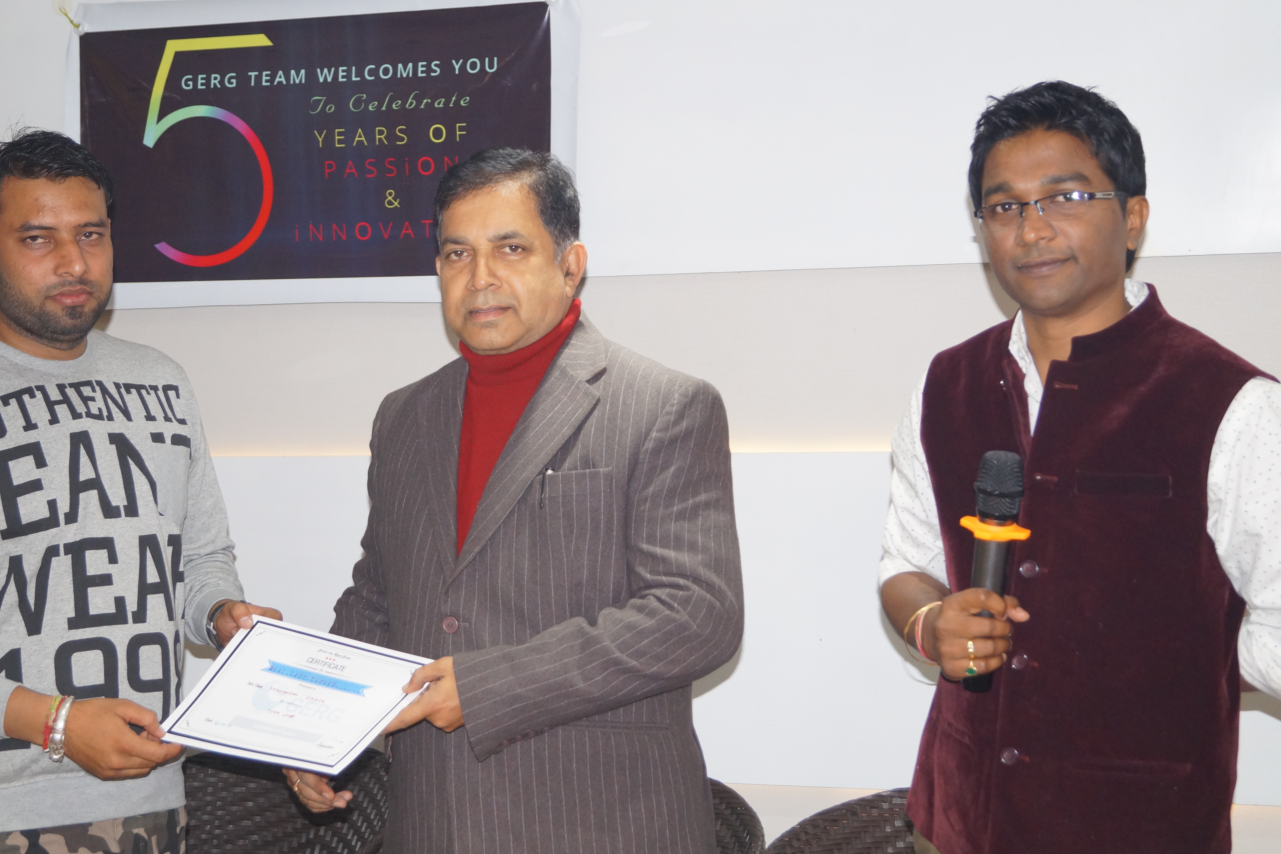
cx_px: 618
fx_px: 2155
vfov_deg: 22.4
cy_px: 423
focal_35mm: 61
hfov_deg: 33.1
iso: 800
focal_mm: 35
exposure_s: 1/160
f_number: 4.5
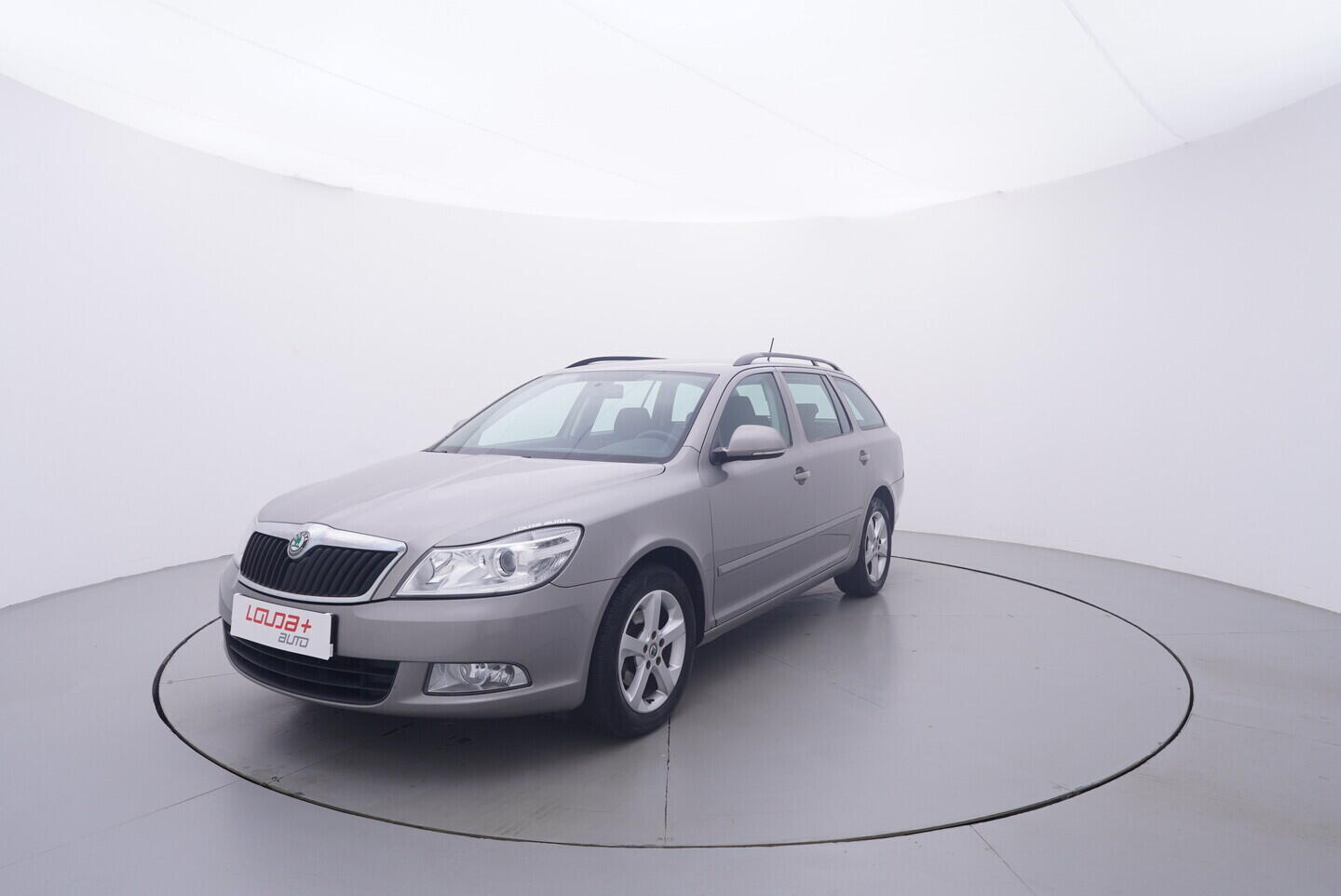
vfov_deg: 56.2
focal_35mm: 22
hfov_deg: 77.3
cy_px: 448
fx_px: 839
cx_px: 670
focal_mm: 15
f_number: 5
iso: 200
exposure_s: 1/80
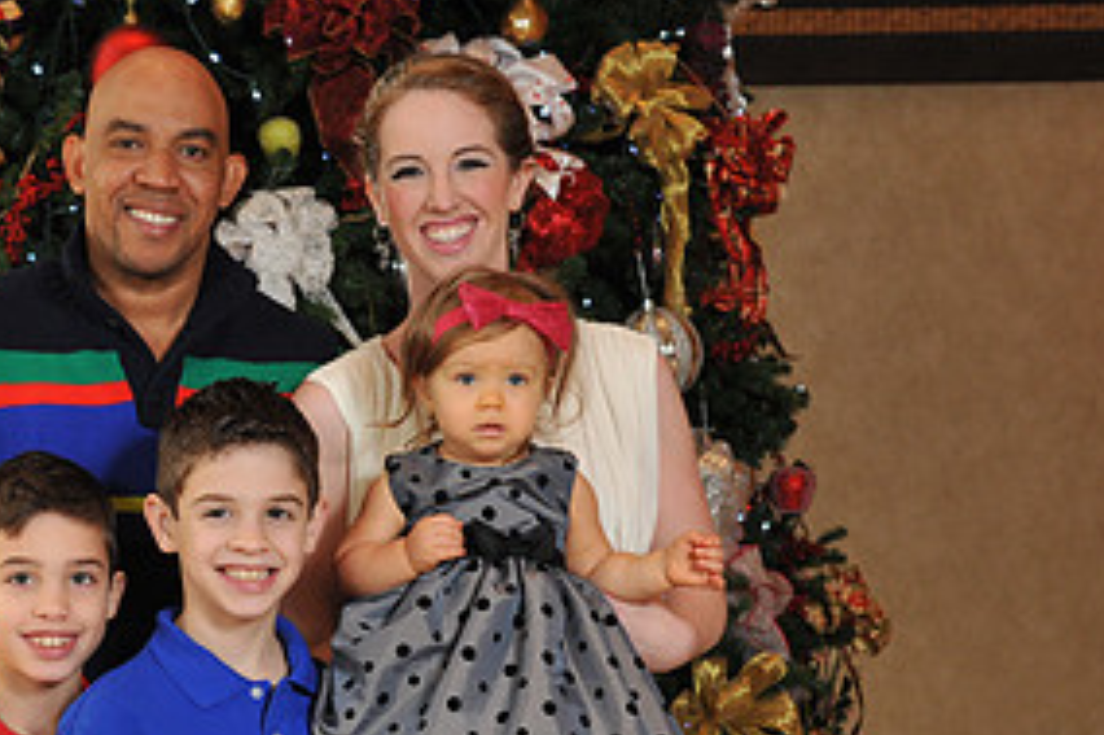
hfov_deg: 20.5
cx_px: 171
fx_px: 3003
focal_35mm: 98
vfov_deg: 13.9
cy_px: 583
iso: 1600
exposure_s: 1/100
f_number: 6.3
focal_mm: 48
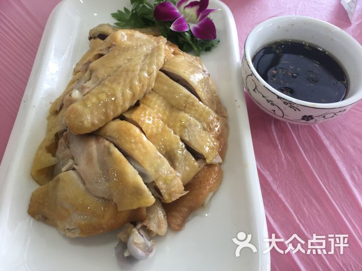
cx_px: 181
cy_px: 136
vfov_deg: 48.2
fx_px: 303
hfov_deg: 61.7
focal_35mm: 29
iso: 32
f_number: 2.2
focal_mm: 4.15
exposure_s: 1/50
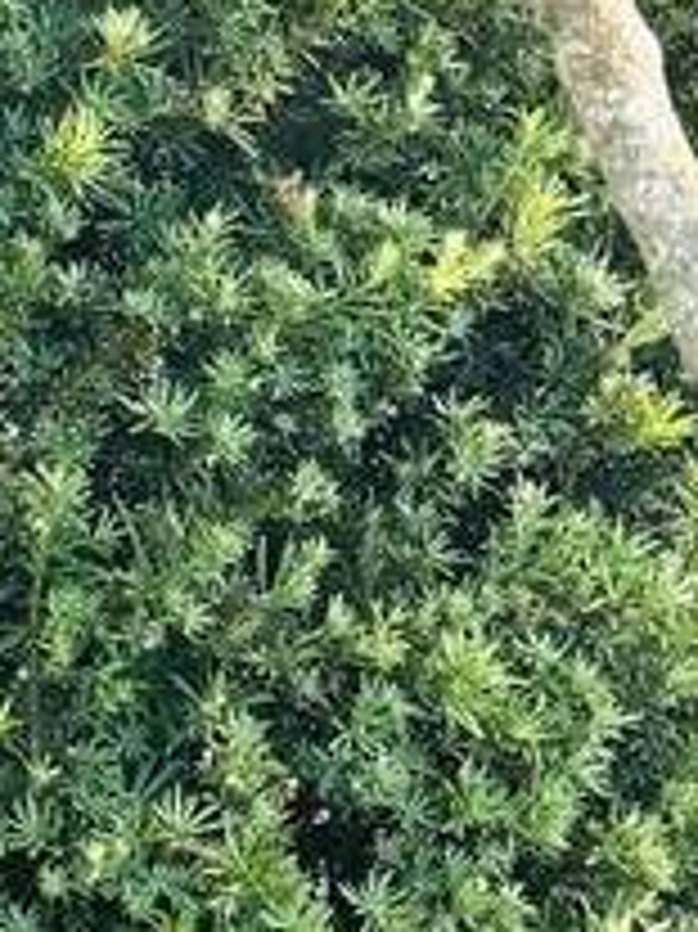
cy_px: 50
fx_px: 3203
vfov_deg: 16.3
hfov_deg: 10.7
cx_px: -973
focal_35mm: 119
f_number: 1.78
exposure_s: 1/488
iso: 80
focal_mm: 6.76
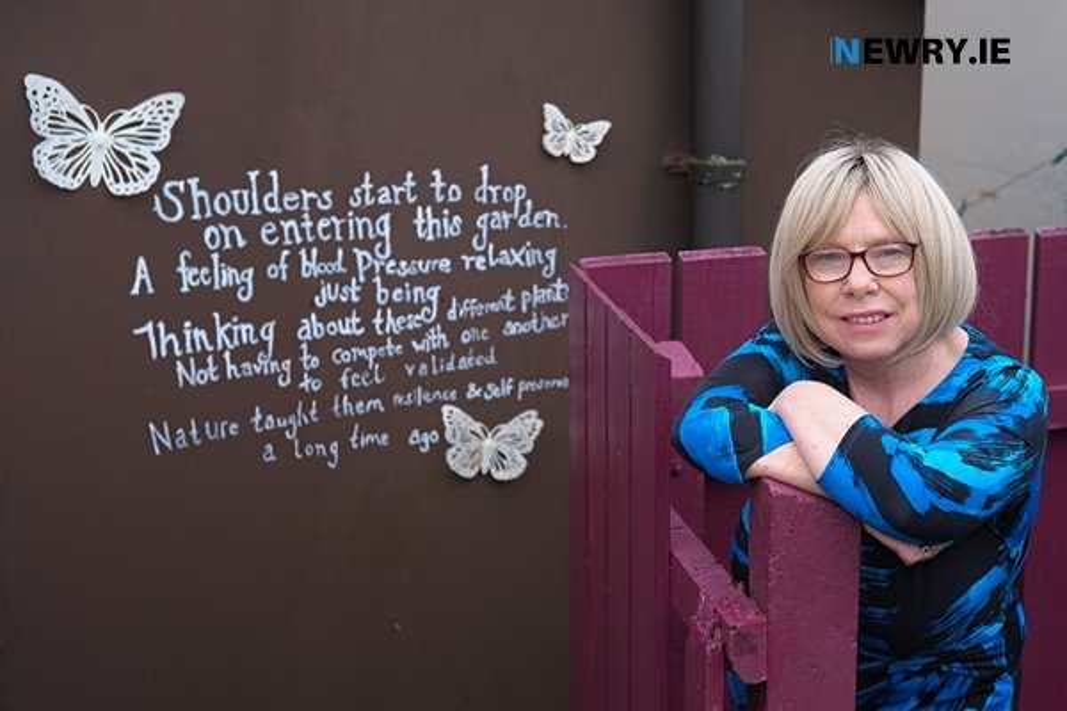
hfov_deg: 37.5
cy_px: 356
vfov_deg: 25.5
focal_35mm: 53
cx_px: 534
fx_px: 1571
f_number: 3.6
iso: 400
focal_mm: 35
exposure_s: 1/180
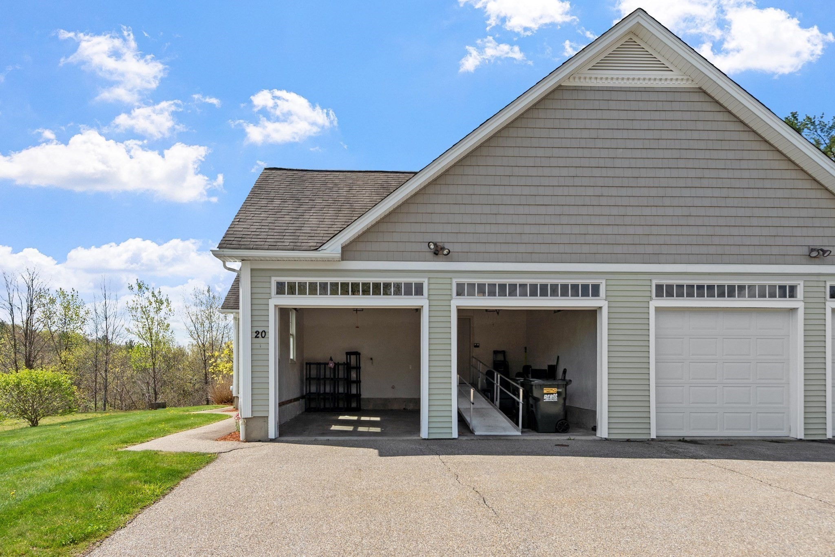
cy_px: 278
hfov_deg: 81.2
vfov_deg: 59.5
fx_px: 487
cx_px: 418
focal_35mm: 21
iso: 100
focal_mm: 14
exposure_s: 1/250
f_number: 8
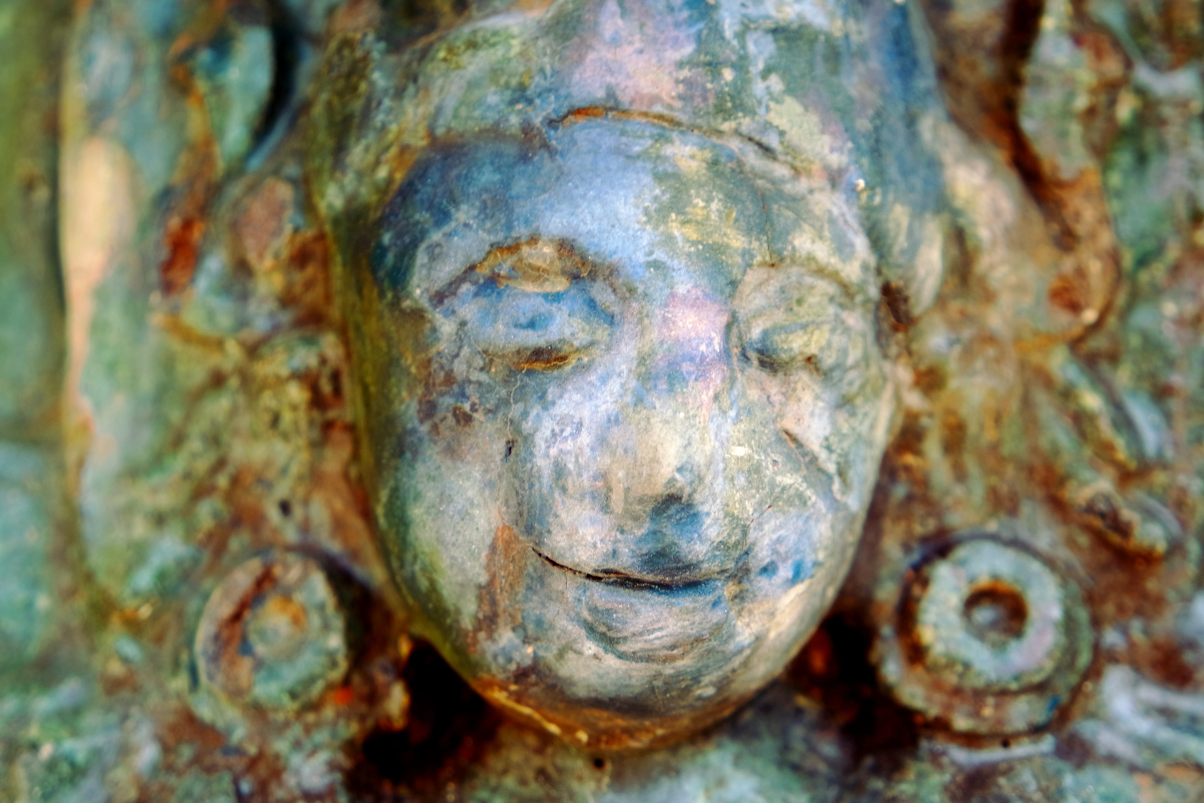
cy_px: 402
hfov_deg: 26.3
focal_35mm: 77
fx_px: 2575
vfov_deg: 17.7
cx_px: 602
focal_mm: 50
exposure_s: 1/100
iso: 200
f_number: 5.6
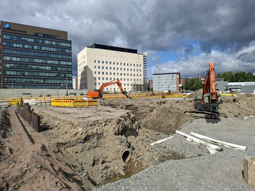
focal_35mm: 23
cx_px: 128
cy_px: 96
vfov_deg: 58.9
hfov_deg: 73.9
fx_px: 169
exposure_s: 1/2336
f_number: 1.8
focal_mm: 5.54
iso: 50
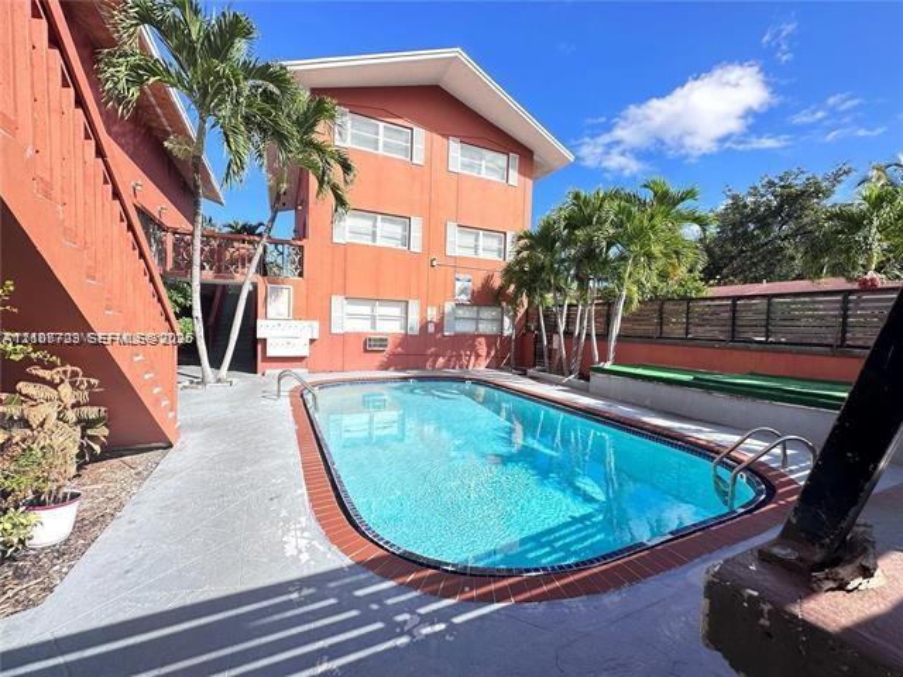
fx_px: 365
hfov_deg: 102.1
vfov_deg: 85.7
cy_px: 338
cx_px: 452
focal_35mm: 14
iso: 40
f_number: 2.2
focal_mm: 2.22
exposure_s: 1/525
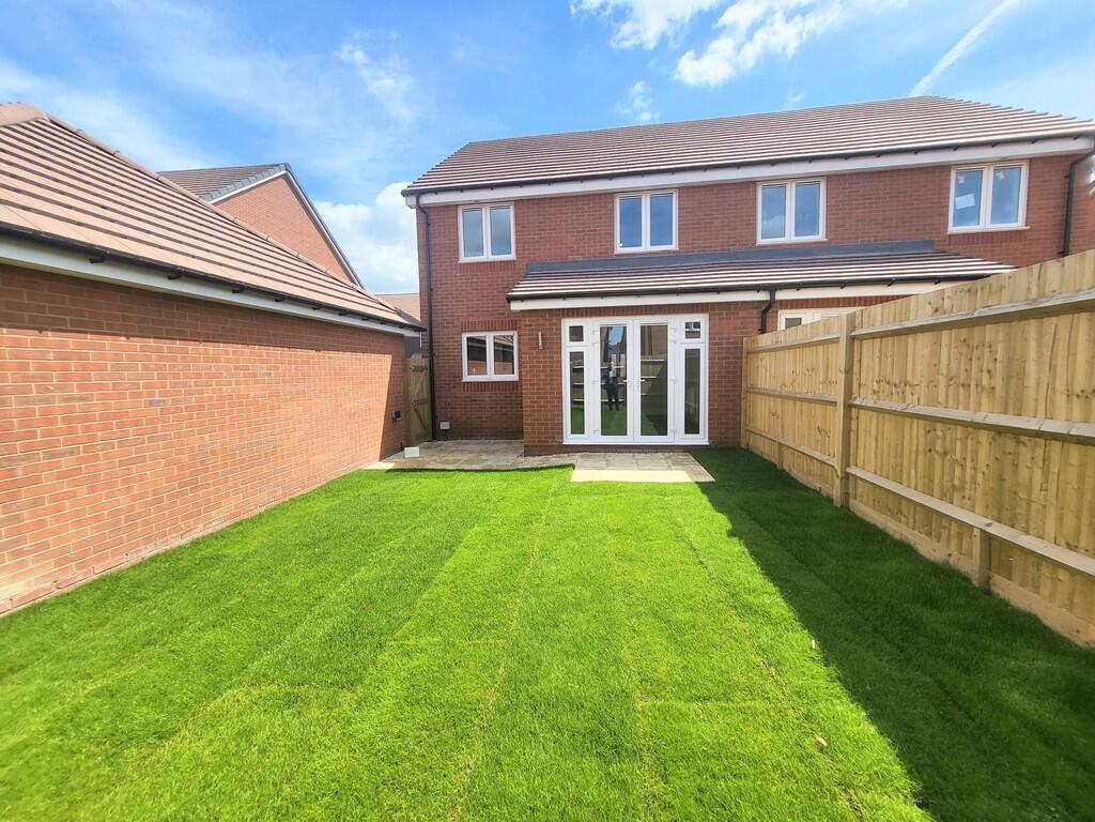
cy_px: 411
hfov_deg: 106.2
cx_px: 548
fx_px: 411
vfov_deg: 89.9
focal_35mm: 13
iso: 32
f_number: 2.2
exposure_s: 1/736
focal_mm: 1.74
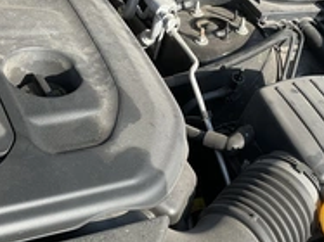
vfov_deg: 23.6
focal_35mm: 62
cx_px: 187
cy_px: 114
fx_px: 580
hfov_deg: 31.2
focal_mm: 3
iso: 25
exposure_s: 1/540
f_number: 1.8
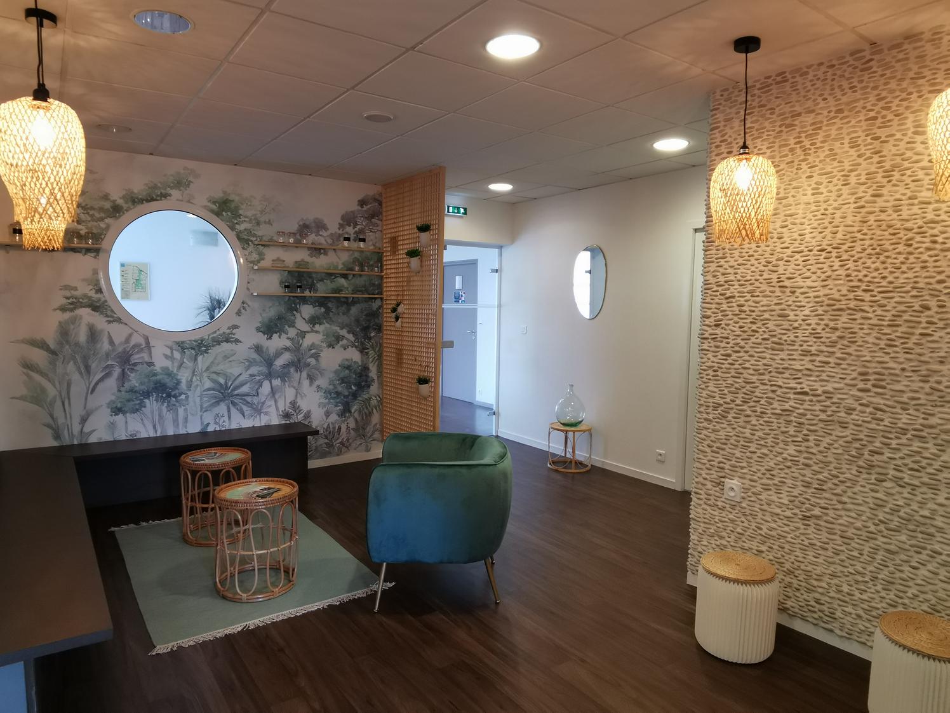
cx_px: 475
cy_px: 356
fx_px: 549
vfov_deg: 66.0
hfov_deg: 81.7
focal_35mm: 20
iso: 200
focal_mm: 2.26
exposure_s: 1/33.3
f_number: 2.2
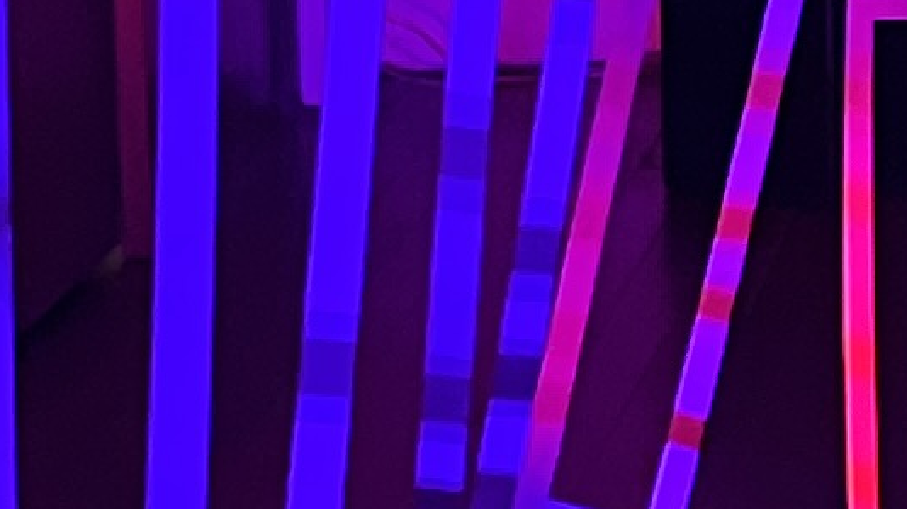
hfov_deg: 9.8
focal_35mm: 214
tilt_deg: -2.5
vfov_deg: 5.5
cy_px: -590
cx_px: 1364
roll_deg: +1.2
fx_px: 5145
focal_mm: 5.1
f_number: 1.6
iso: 640
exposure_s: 1/29
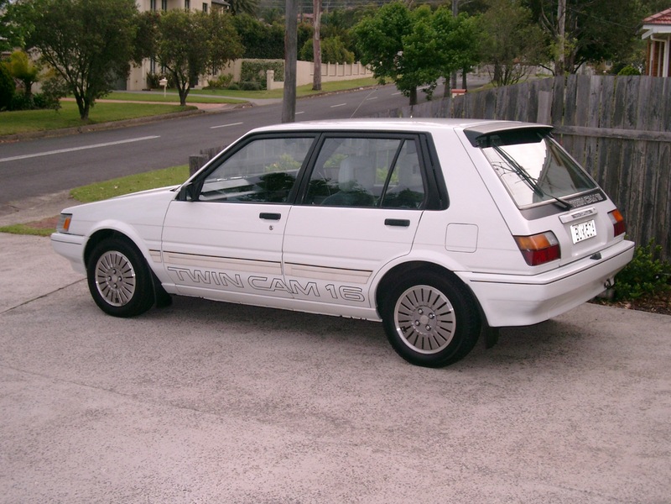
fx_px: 969
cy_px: 252
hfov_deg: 38.2
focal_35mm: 50
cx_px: 336
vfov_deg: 29.1
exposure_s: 1/640
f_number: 3
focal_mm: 10.2
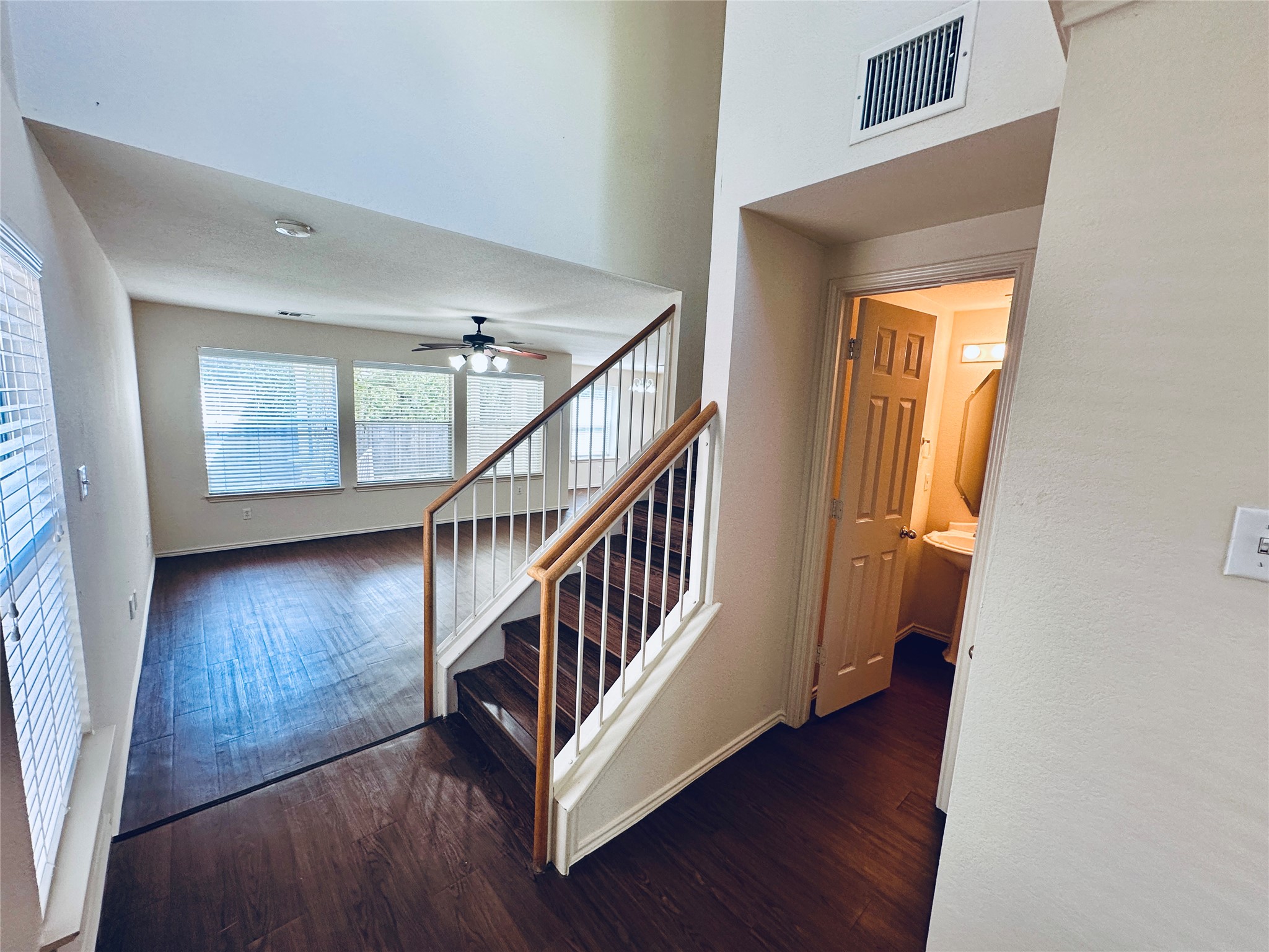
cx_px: 634
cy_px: 476
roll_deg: -2.6
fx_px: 513
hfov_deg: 102.1
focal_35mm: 14
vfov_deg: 85.7
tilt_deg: -7.6
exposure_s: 1/120
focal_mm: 2.22
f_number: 2.2
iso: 160
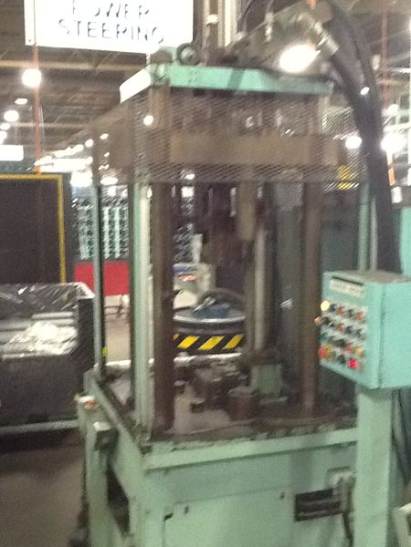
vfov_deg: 42.9
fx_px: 697
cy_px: 274
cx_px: 206
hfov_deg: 32.9
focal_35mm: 44
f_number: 2.4
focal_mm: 2.03
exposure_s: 1/15
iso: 400
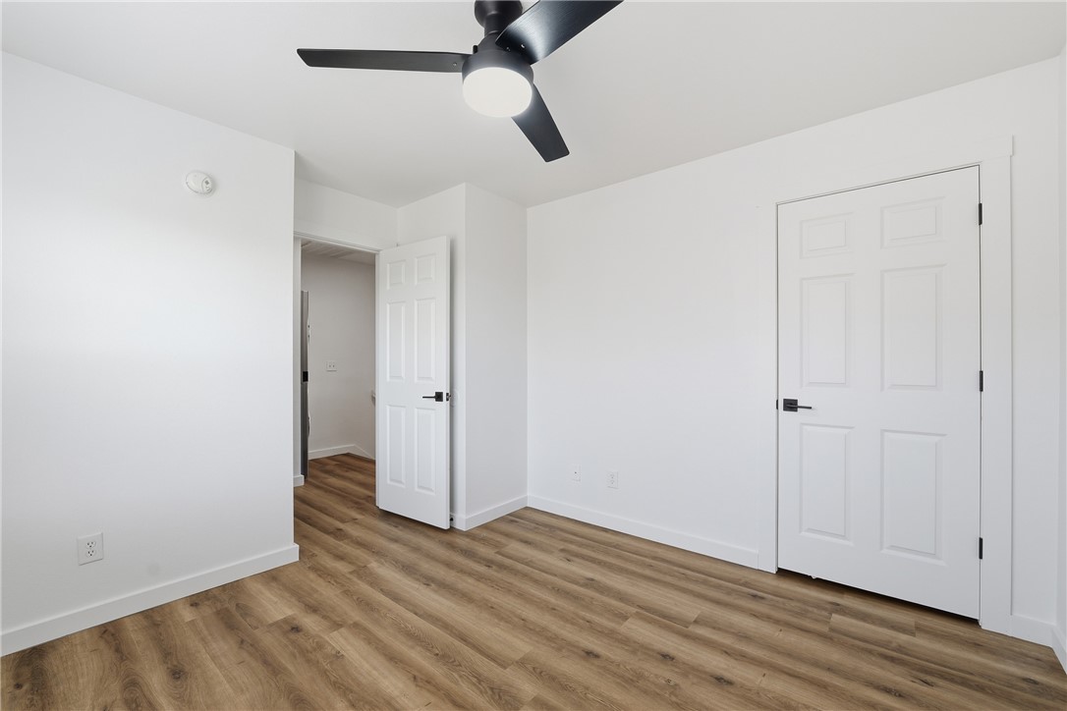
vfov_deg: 81.2
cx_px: 534
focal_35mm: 14
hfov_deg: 104.3
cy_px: 356
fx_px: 415
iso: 400
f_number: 10
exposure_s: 1/40
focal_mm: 14
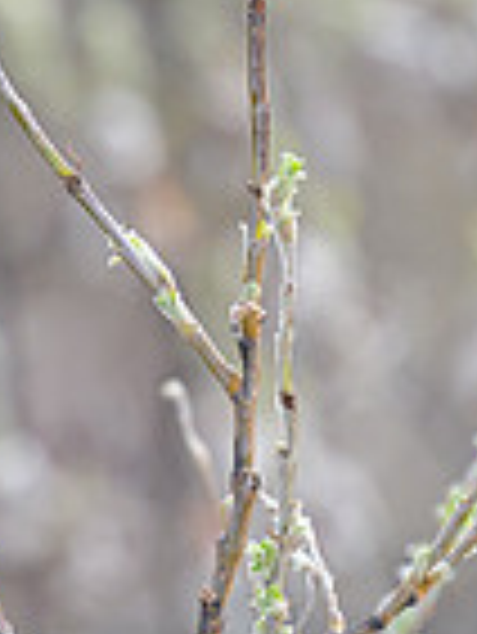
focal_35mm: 2576
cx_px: -195
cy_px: 288
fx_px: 47257
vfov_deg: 0.8
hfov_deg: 0.6
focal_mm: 560
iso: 800
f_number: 4
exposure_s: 1/2000
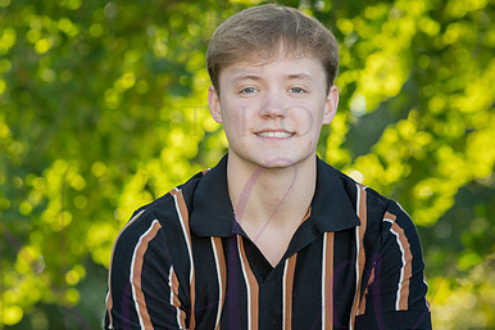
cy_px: 184
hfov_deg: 8.8
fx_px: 3202
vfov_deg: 5.9
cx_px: 192
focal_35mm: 233
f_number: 7.1
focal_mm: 155
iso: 800
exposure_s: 1/320
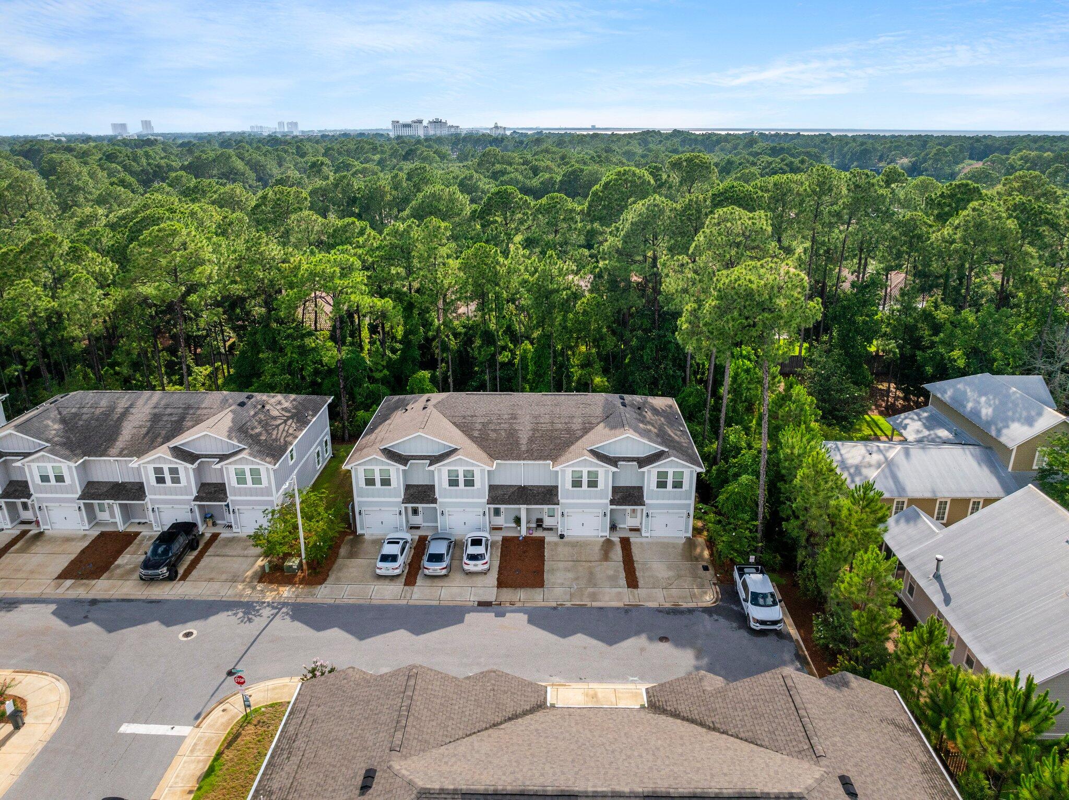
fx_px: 741
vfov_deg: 56.8
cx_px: 534
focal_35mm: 24
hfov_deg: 71.6
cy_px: 400
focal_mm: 12.29
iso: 230
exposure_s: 1/200
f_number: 2.8
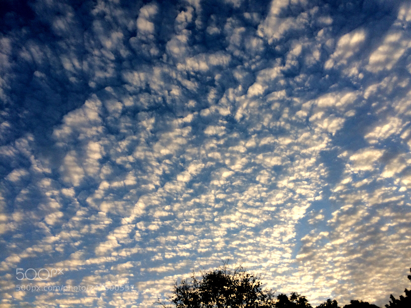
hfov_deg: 61.7
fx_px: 344
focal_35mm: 29
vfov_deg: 48.2
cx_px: 206
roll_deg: +0.2
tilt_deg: +44.6
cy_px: 154
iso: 32
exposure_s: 1/513
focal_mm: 4.15
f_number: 2.2
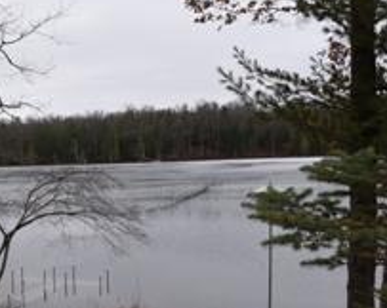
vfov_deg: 27.1
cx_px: 23
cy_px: 166
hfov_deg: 31.7
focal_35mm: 56
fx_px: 641
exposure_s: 1/2500
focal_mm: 18
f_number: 5
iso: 800
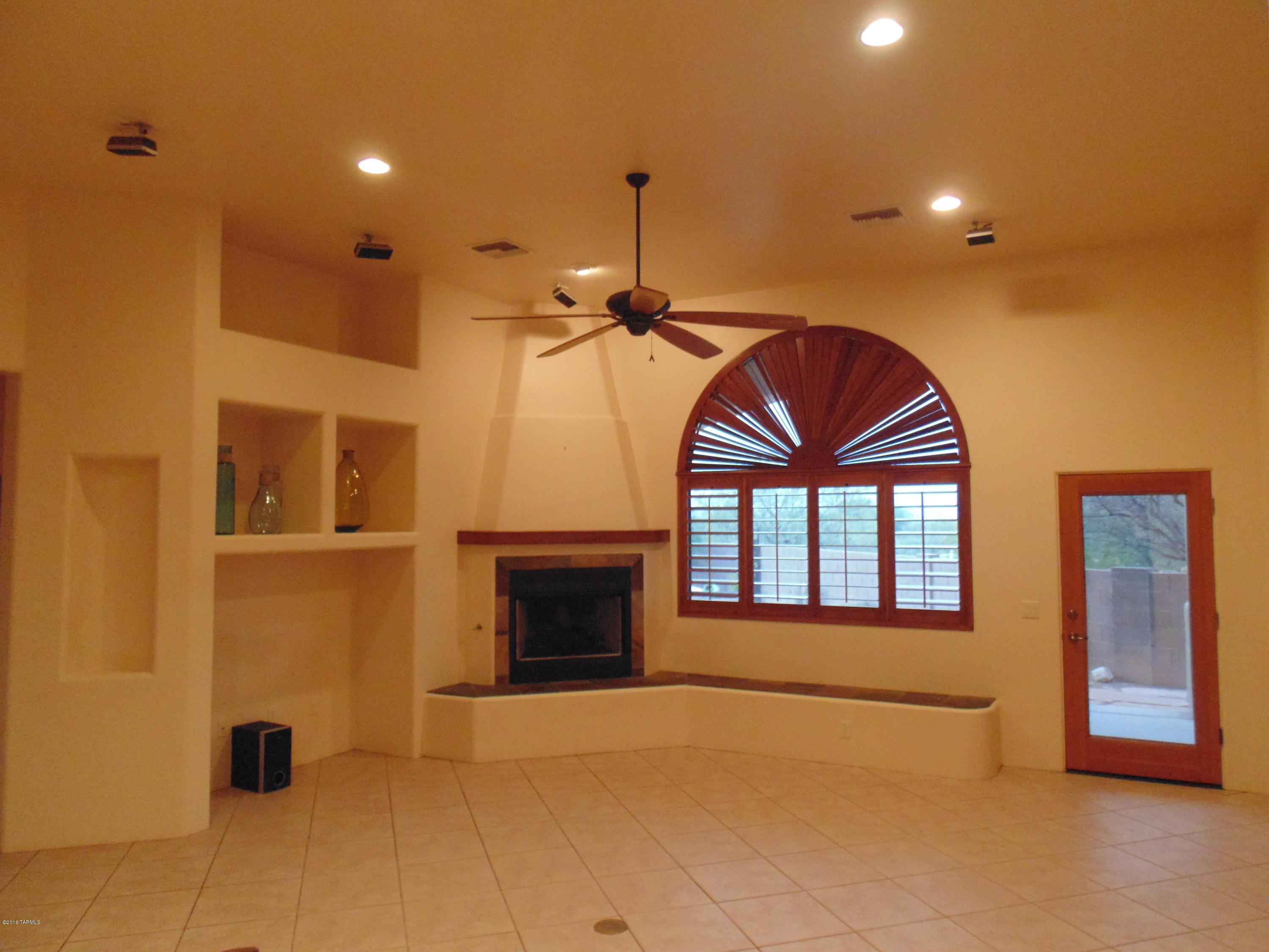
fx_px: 880
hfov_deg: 71.6
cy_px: 476
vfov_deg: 56.8
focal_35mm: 24
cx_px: 634
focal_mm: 4.3
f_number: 3.1
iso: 400
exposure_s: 1/15
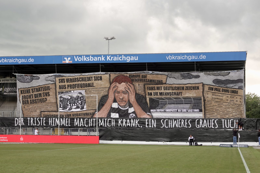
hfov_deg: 31.9
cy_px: 86
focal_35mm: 63
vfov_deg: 21.6
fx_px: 455
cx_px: 130
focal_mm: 23.09
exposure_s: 1/200
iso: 100
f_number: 3.5
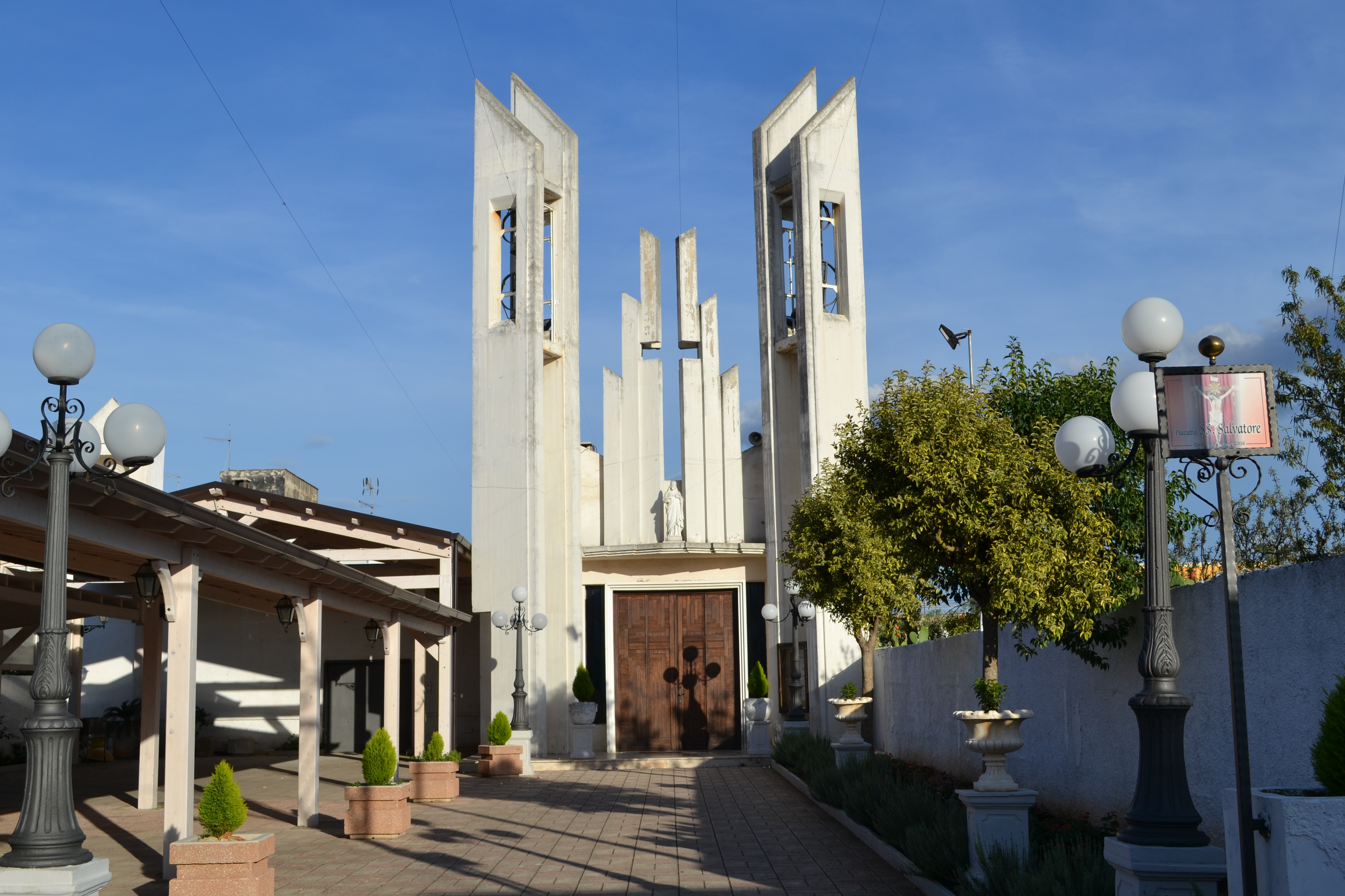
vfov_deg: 34.2
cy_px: 448
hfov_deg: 49.6
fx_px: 1457
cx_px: 672
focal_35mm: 39
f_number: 9
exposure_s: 1/320
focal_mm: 26
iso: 100
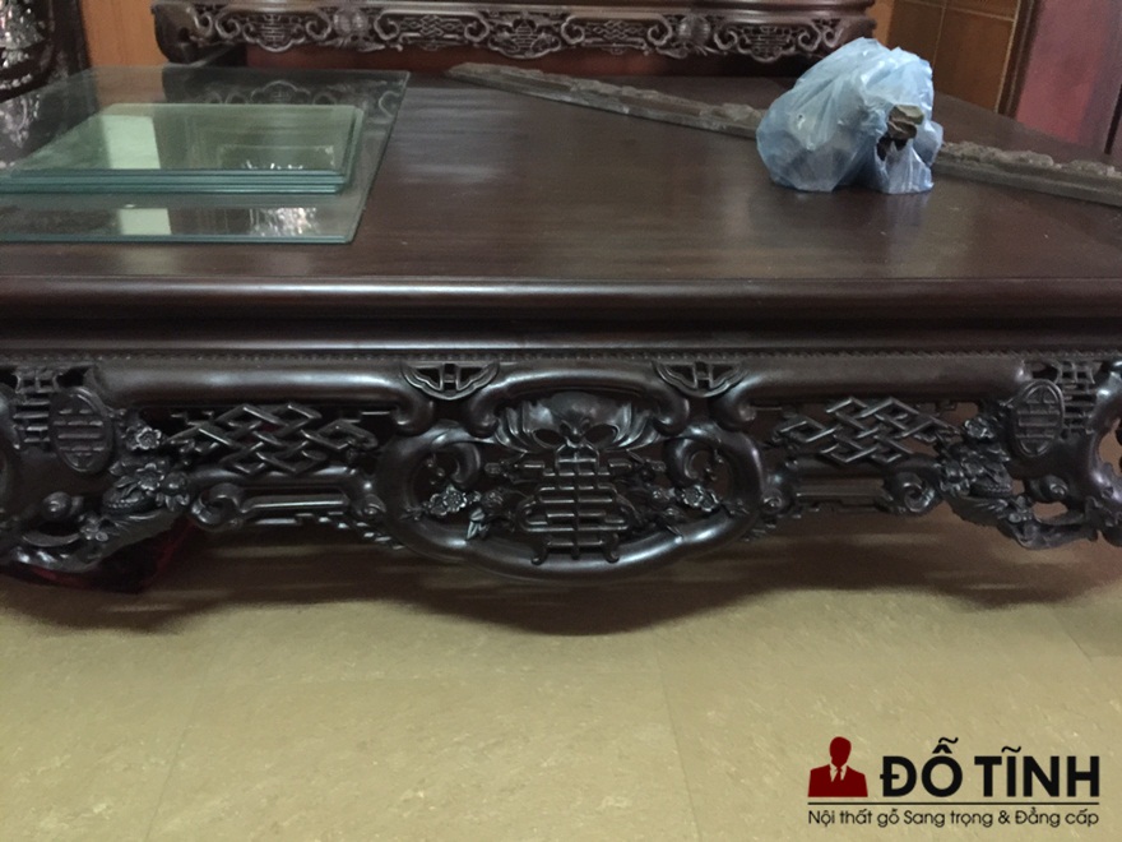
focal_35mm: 29
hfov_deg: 61.7
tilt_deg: -27.6
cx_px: 561
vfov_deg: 48.2
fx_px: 940
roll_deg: -2.7
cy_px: 421
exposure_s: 1/4
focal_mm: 4.15
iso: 160
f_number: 2.2
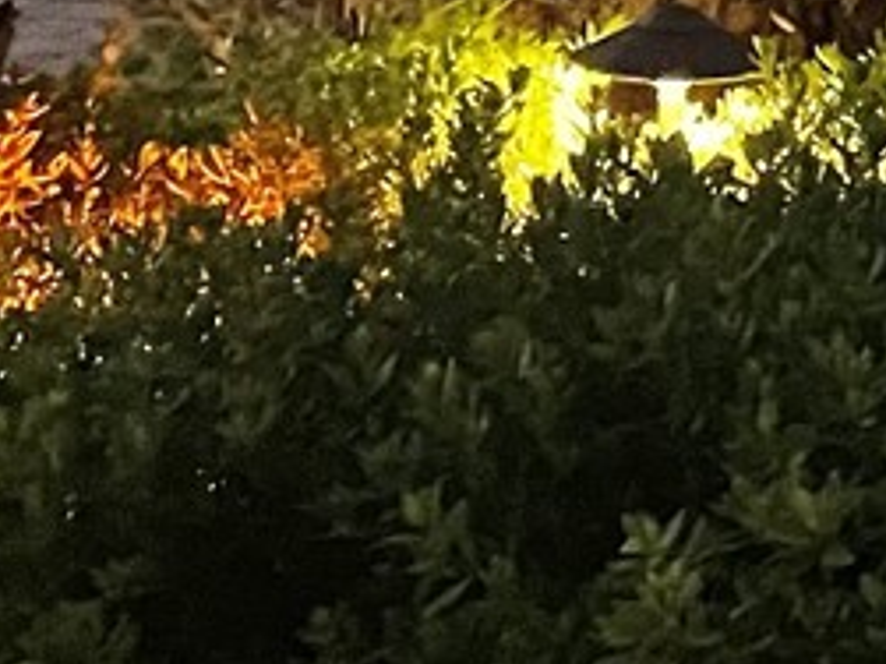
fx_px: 4247
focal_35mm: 166
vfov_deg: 8.9
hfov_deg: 10.1
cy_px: -28
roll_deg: -1.1
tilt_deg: -9.1
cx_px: 2249
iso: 1000
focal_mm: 4.2
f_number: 1.6
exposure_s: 1/30
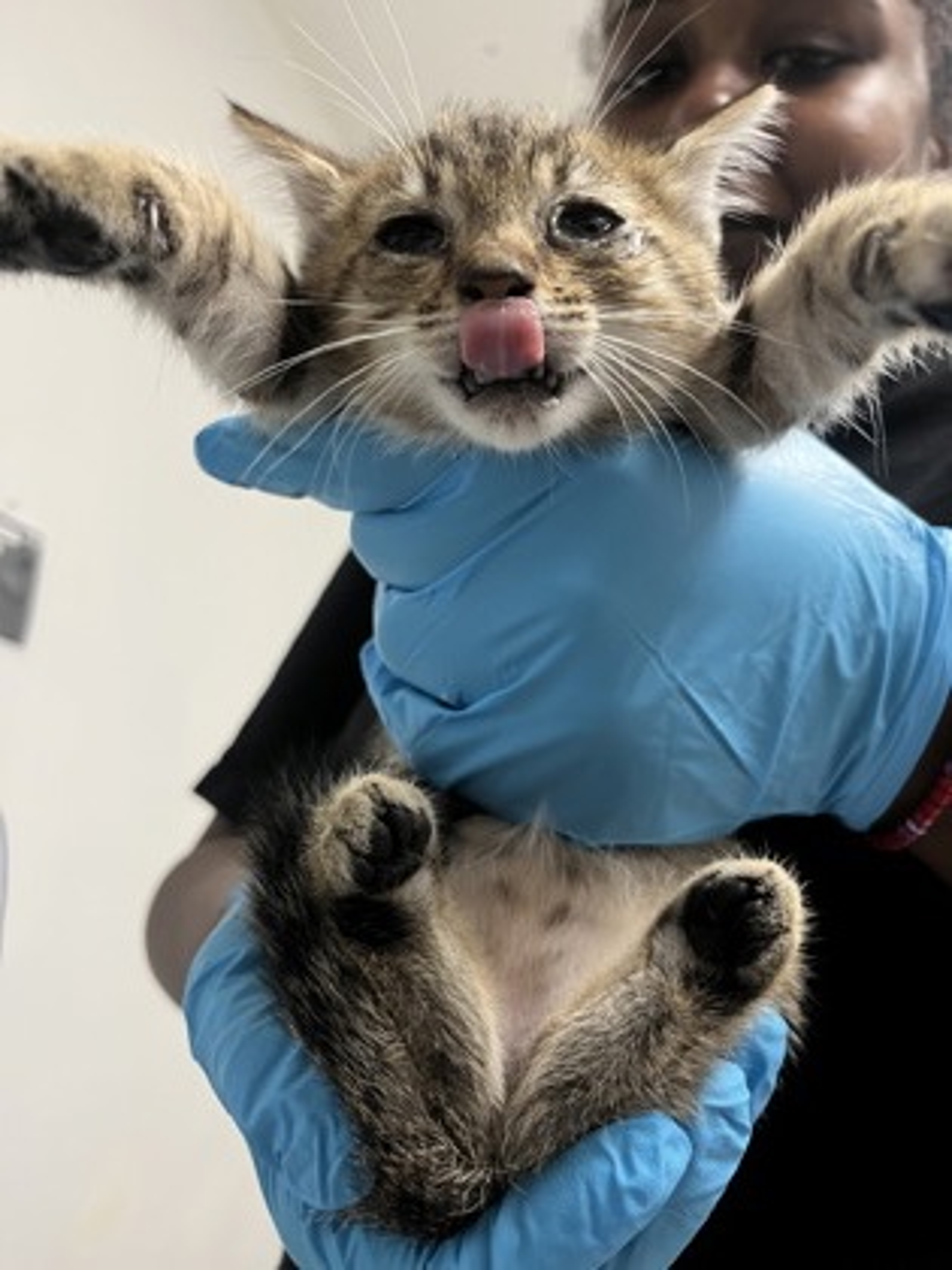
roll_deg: -2.4
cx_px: 476
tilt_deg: +9.6
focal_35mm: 26
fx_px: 953
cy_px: 635
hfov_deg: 53.1
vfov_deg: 67.3
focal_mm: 5.1
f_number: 1.6
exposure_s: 1/60
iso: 200
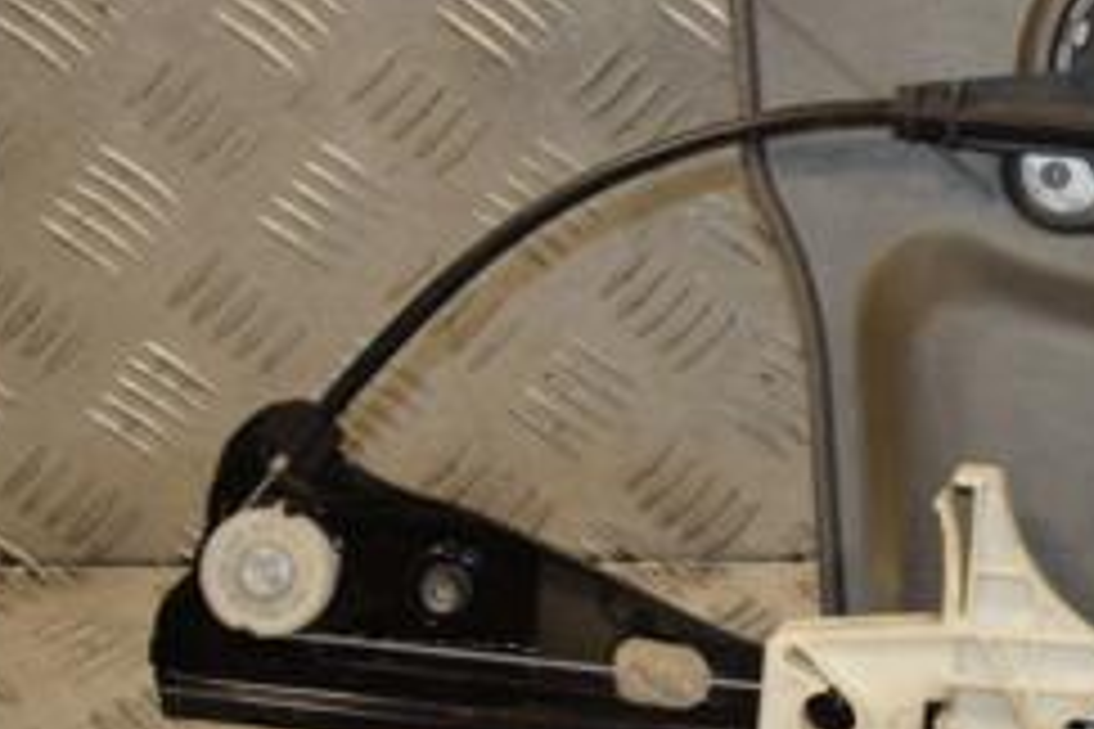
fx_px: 3829
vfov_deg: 10.9
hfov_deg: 15.7
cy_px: 374
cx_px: 1283
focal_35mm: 126
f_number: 5
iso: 800
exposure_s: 1/200
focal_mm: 34
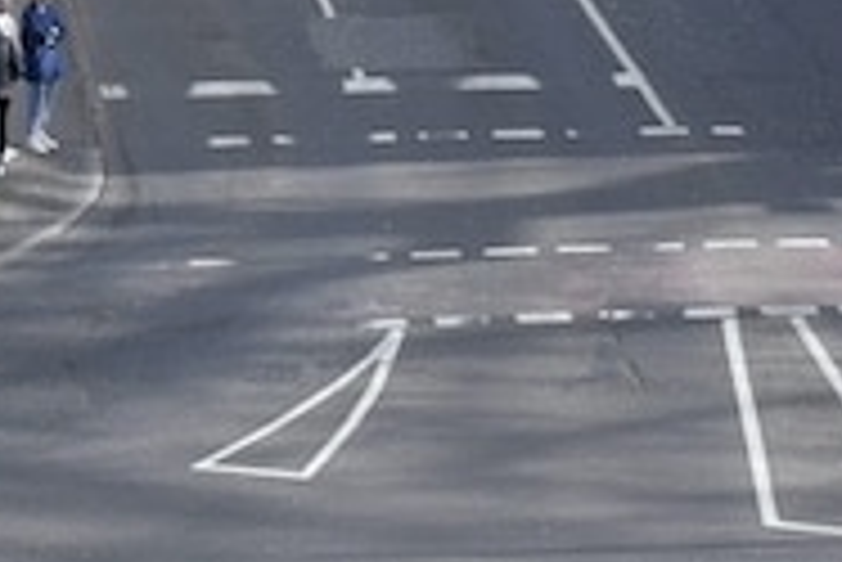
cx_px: 761
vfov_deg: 7.0
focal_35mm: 192
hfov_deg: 10.6
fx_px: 4494
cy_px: -315
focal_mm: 35
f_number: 8
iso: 250
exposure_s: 1/250
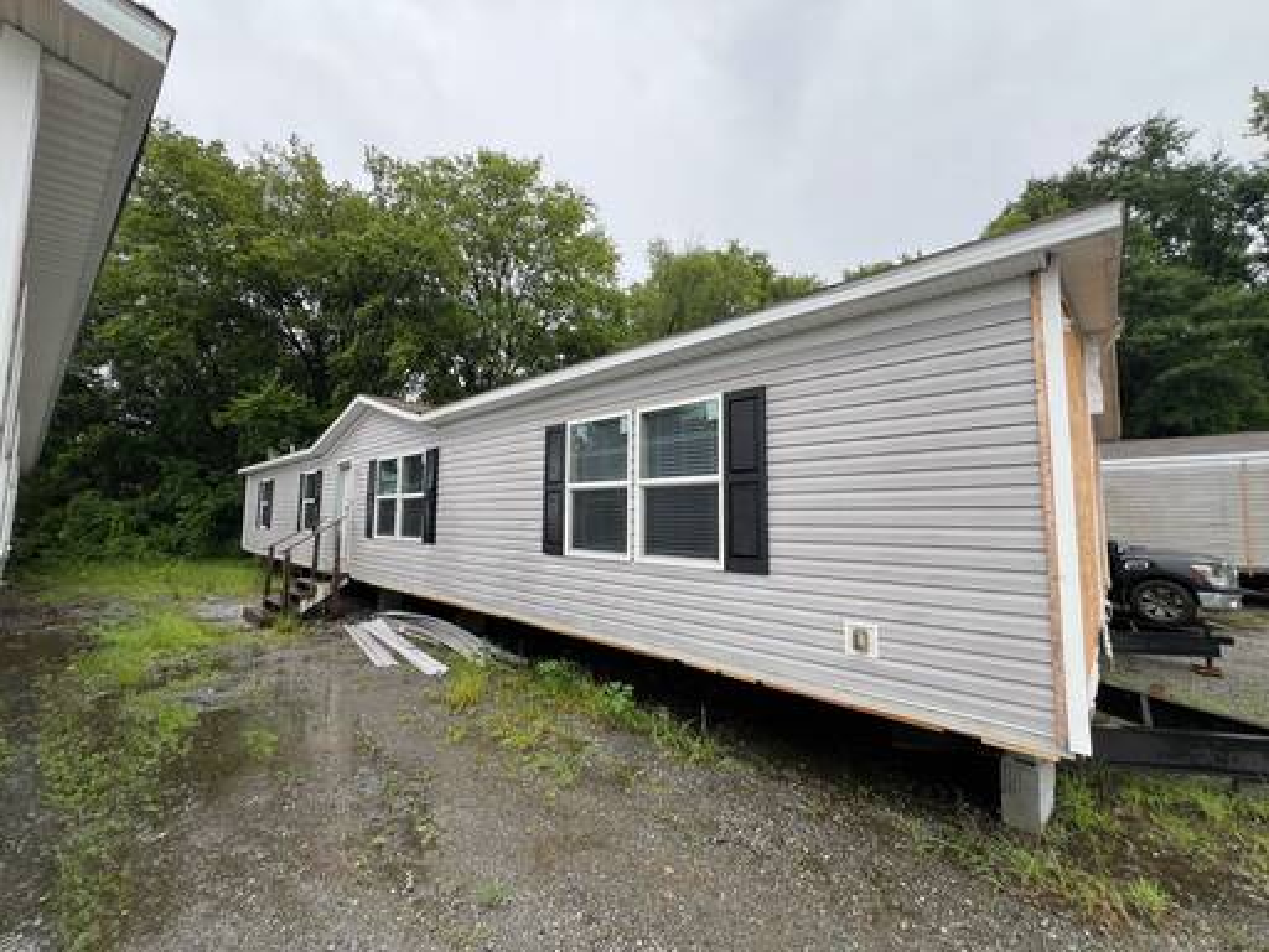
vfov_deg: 89.9
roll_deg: -0.8
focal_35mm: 13
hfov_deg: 106.2
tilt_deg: +5.6
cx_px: 634
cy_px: 476
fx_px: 477
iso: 32
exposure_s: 1/281
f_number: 1.8
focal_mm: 1.57
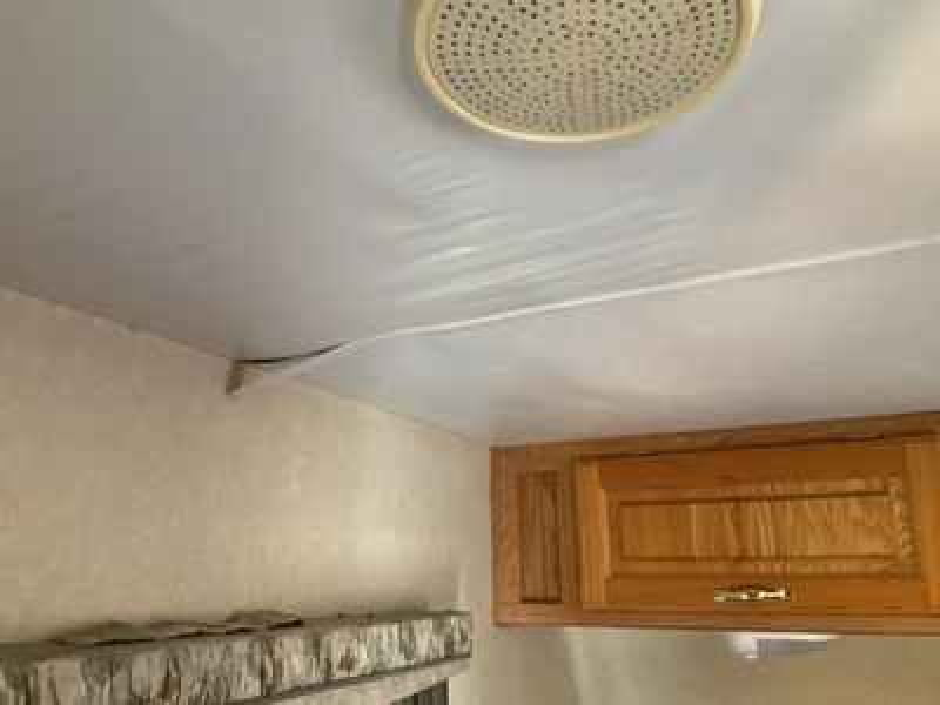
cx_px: 470
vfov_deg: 48.2
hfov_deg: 61.7
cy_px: 352
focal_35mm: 29
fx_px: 787
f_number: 1.8
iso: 250
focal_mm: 3
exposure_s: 1/60
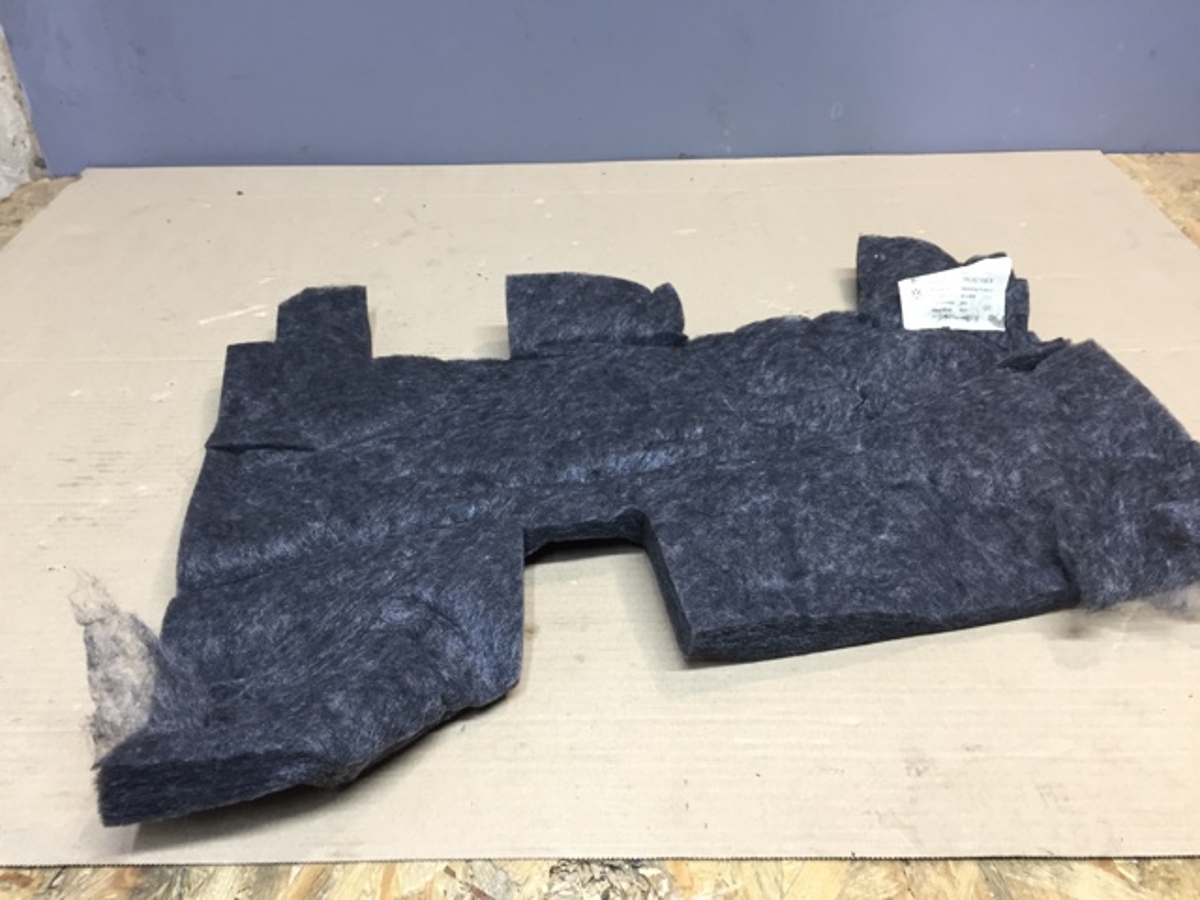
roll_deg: +0.4
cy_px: 450
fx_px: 1005
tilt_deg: -37.0
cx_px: 600
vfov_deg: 48.2
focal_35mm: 29
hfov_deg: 61.7
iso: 125
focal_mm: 4.15
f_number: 2.2
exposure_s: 1/33
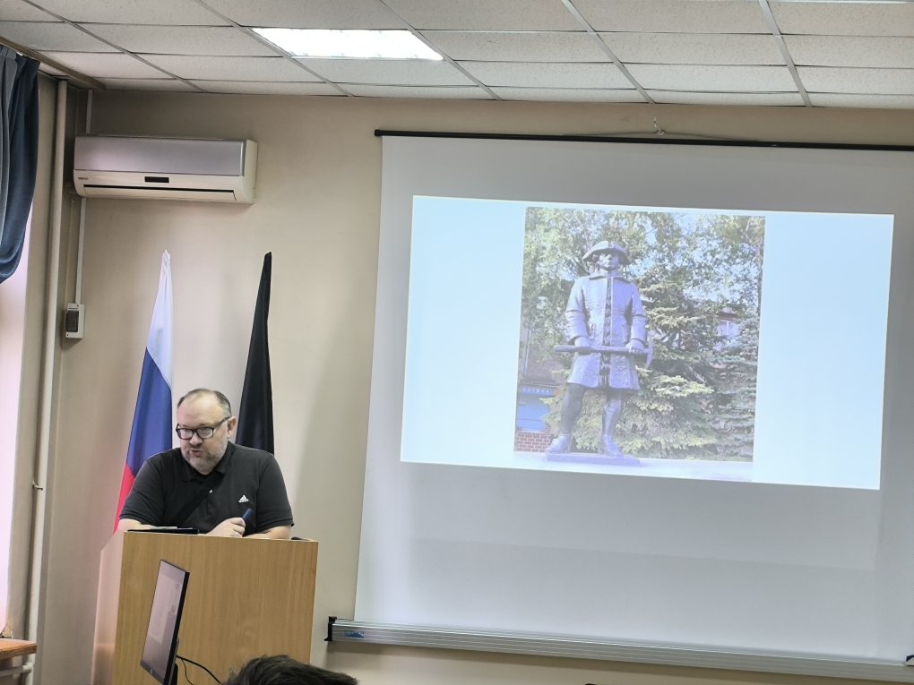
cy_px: 342
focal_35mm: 93
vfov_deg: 15.9
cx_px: 457
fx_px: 2456
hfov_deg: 21.1
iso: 160
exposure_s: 1/33.3
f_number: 1.65
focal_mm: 6.14
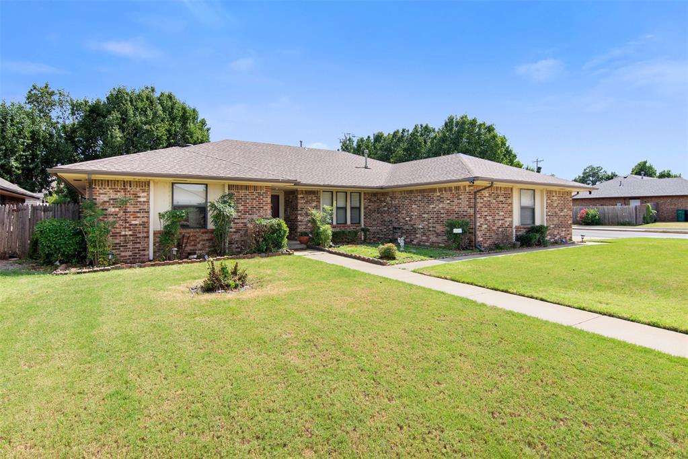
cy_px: 230
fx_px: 373
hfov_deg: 85.4
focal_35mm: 20
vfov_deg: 63.2
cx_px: 344
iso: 100
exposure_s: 1/60
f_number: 8
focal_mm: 13
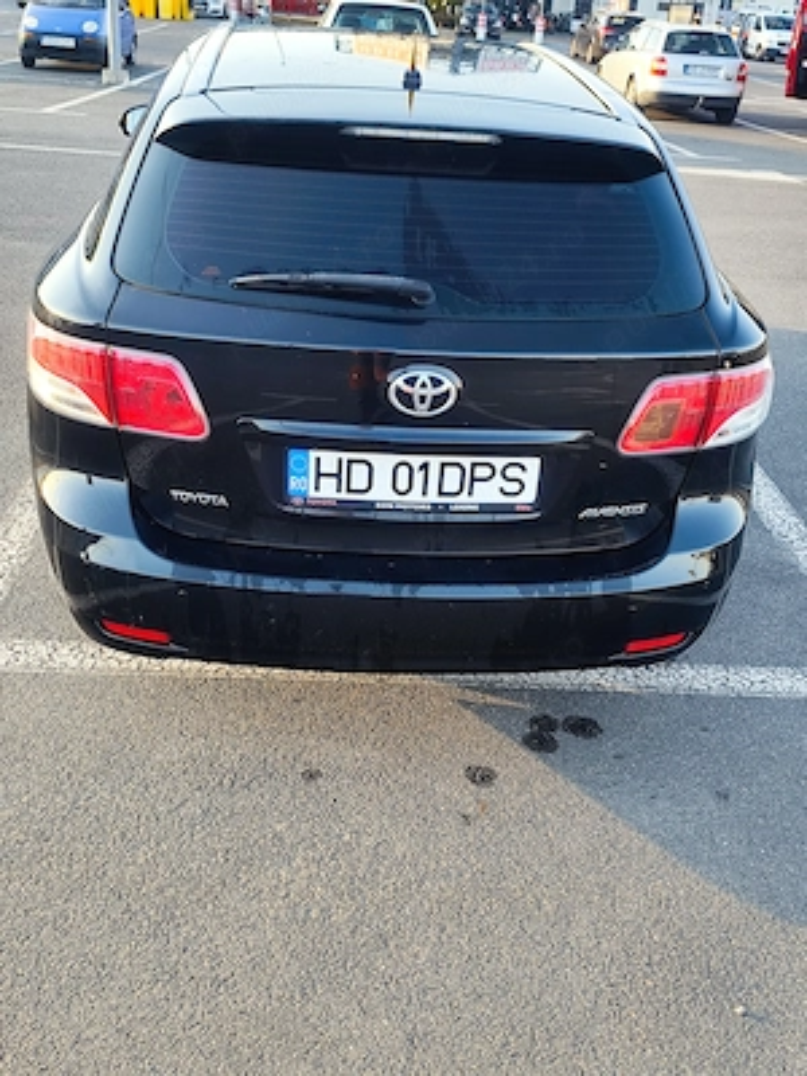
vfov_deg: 52.6
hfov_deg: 40.7
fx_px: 1088
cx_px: 404
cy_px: 538
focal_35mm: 35
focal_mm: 6.14
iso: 50
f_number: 1.65
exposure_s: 1/146
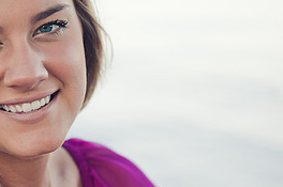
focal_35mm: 187
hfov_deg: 10.9
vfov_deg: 7.3
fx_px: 1467
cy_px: 72
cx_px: 21
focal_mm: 85
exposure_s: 1/500
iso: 250
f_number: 4
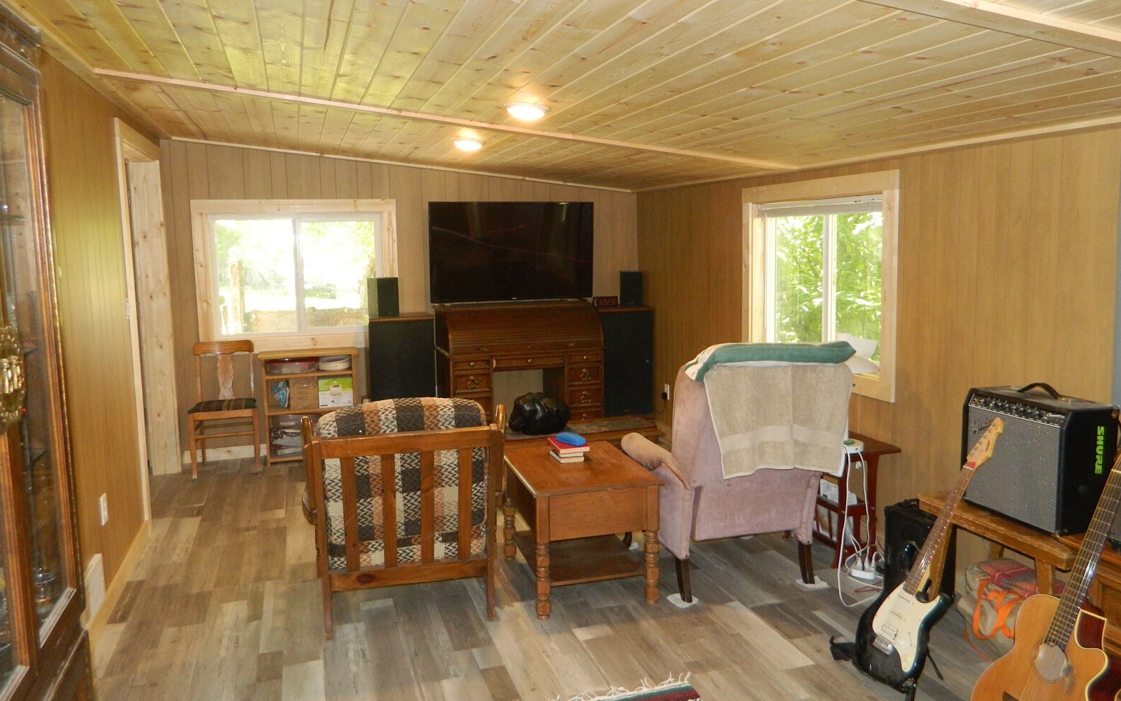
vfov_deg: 46.0
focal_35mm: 27
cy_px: 329
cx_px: 568
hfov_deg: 68.4
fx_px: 825
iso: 250
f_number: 3.1
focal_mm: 4.5
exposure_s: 1/30
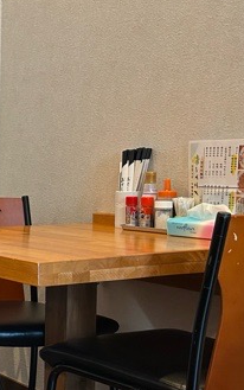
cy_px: 229
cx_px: -227
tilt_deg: -5.5
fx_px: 712
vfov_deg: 30.6
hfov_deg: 15.8
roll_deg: +0.7
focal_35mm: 67
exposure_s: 1/62
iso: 125
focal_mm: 5.7
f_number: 1.5
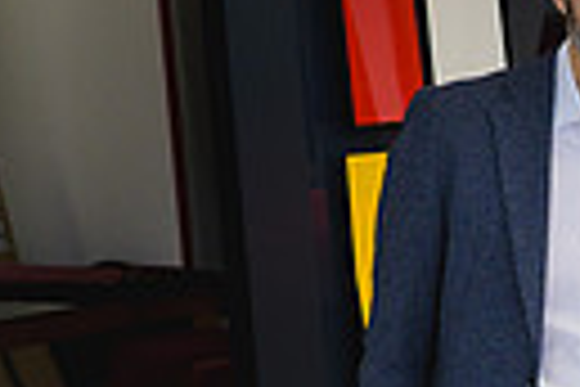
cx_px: 1281
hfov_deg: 11.4
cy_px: 590
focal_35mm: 157
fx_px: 2529
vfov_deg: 8.5
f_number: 4
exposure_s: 1/200
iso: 640
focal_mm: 35
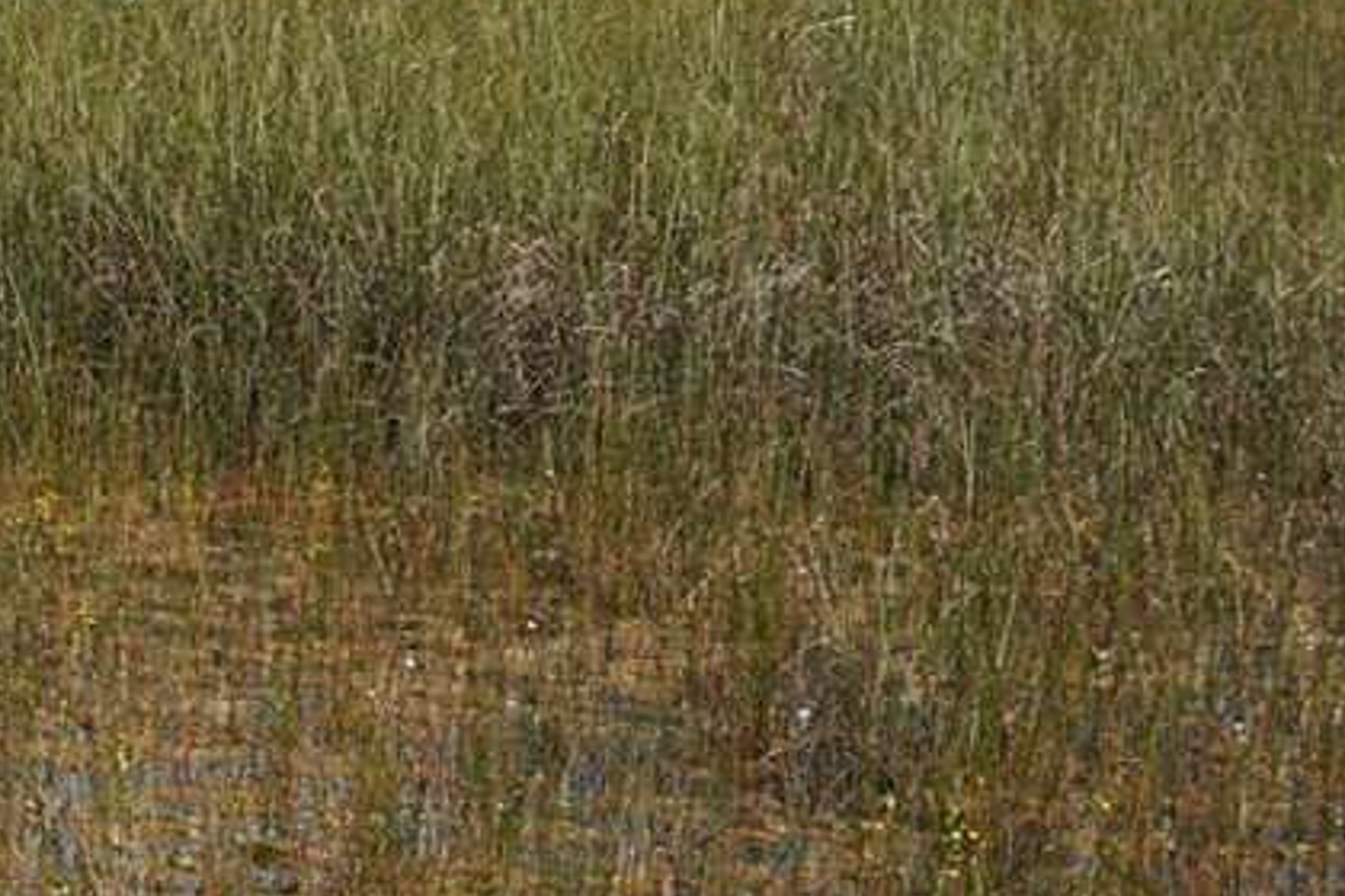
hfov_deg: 10.2
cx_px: -1624
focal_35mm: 181
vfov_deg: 7.6
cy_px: 250
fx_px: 6762
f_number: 11
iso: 100
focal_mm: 38
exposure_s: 1/100
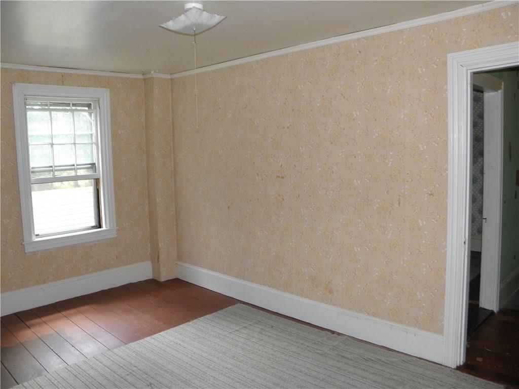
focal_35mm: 28
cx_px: 260
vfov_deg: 49.7
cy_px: 194
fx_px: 420
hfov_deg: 63.4
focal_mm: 5
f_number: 3.5
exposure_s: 1/30
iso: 160
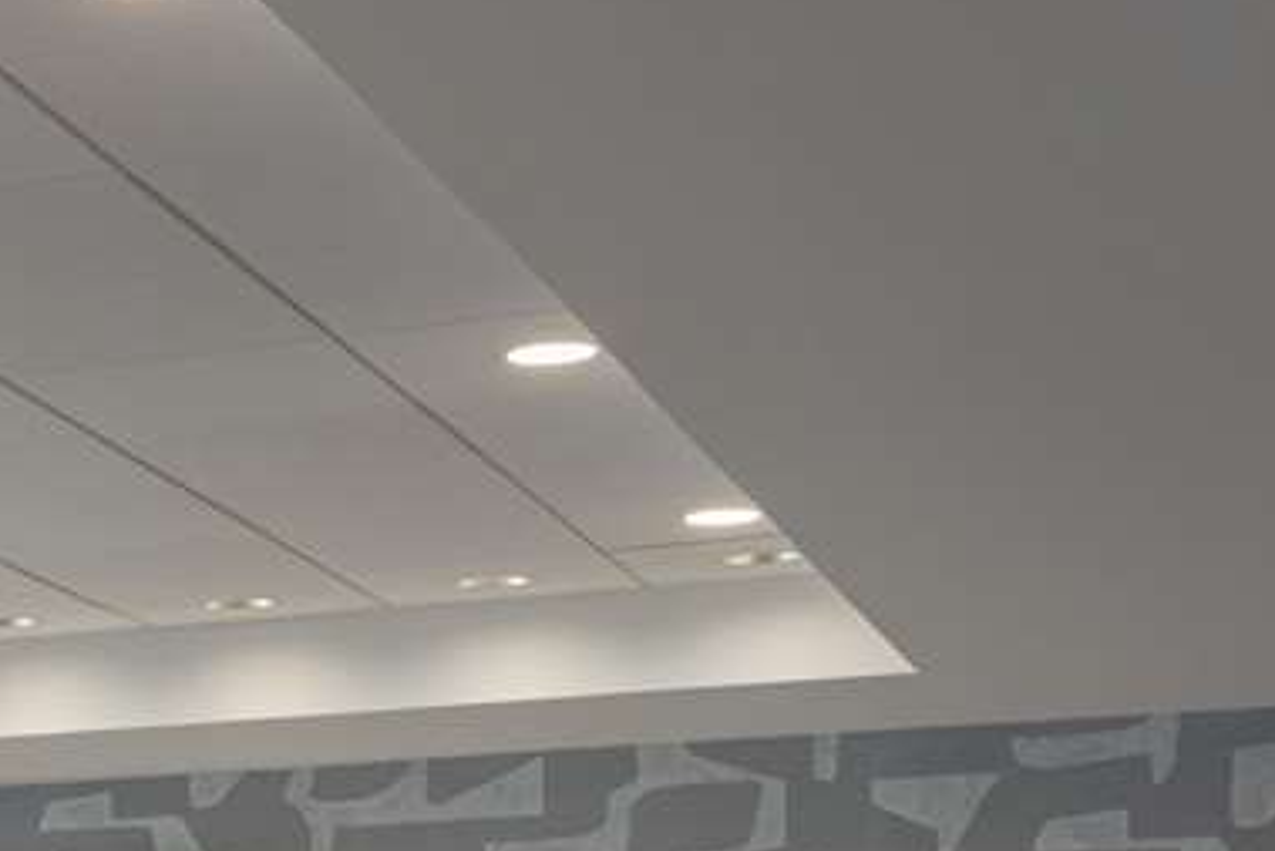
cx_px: -925
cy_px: 1282
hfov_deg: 17.1
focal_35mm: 101
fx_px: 3578
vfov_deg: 12.8
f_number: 11
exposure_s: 1/10
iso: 250
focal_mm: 25.5
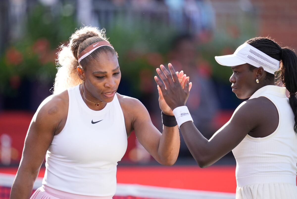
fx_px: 4953
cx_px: 148
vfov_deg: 2.3
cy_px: 100
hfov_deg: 3.4
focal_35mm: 600
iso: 800
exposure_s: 1/2500
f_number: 2.8
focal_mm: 400
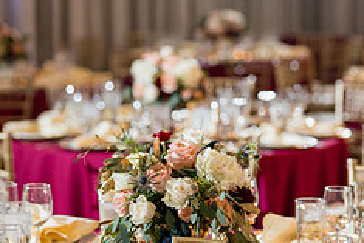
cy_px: 107
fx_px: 1376
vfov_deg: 10.1
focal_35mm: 136
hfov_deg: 15.1
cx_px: 201
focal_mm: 50
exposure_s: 1/250
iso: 640
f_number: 1.4
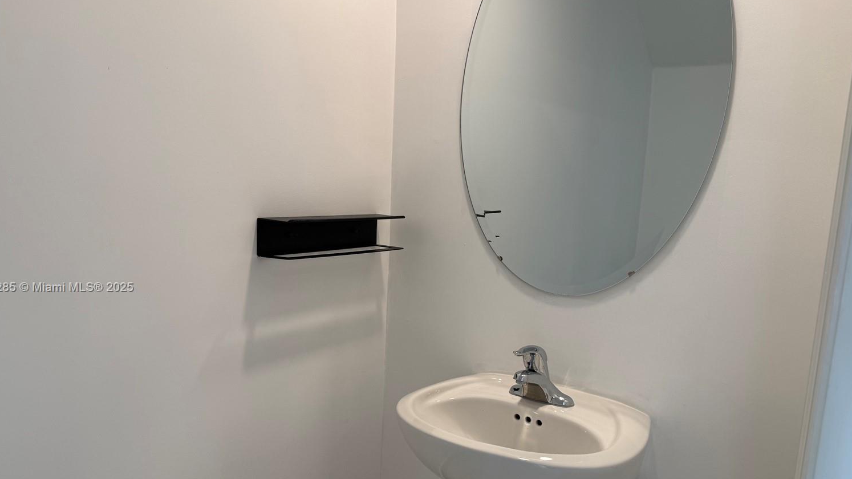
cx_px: 407
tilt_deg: -8.3
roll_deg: -2.8
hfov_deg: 67.9
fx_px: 632
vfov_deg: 41.3
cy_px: 288
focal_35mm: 28
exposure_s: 1/120
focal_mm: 6.76
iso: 64
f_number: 1.78
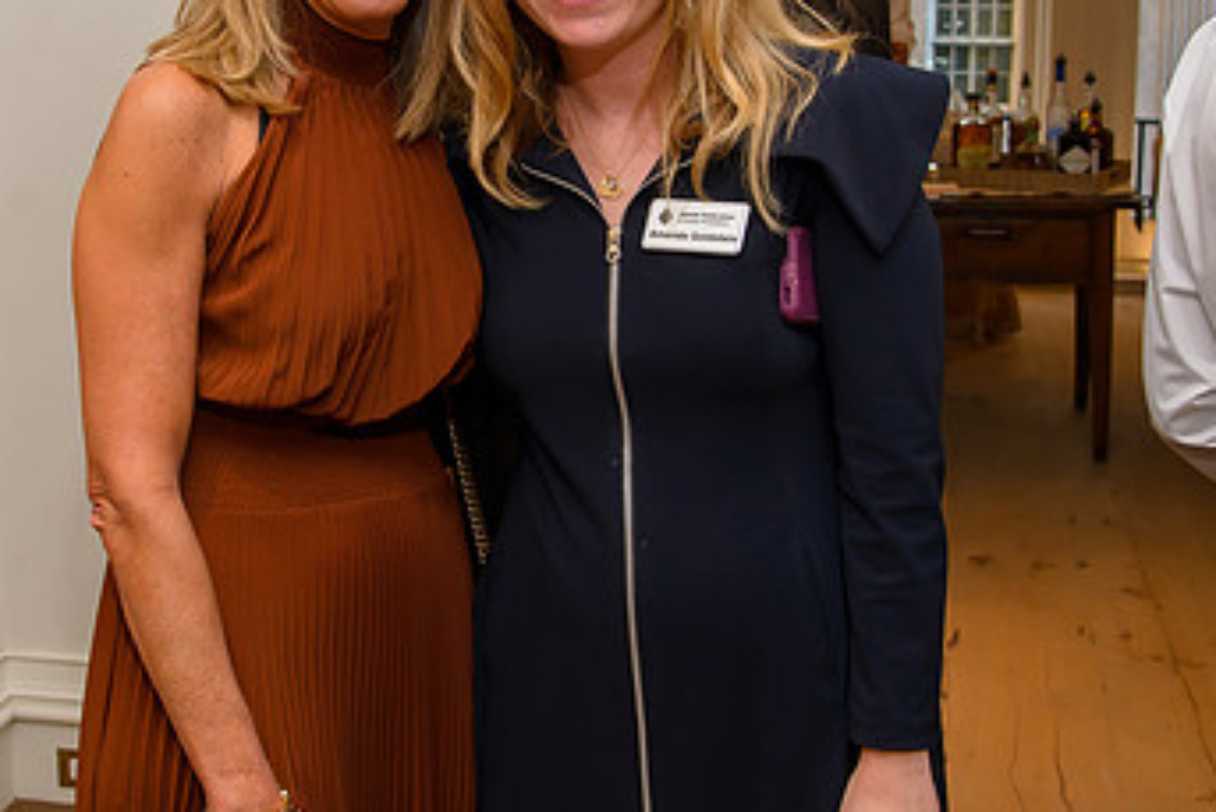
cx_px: 505
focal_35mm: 57
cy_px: 242
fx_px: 1926
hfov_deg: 35.0
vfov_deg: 23.6
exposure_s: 1/40
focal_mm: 30
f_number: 5.6
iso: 800
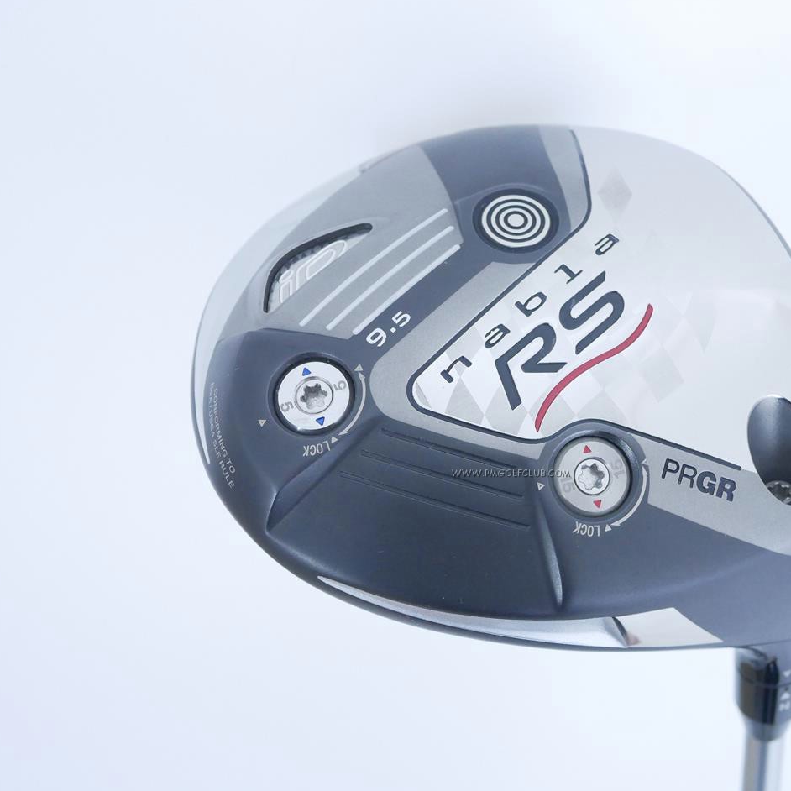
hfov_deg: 28.5
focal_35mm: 60
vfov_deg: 28.6
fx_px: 1551
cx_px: 511
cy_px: 397
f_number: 4.5
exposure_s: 1/50
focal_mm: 25
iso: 1600
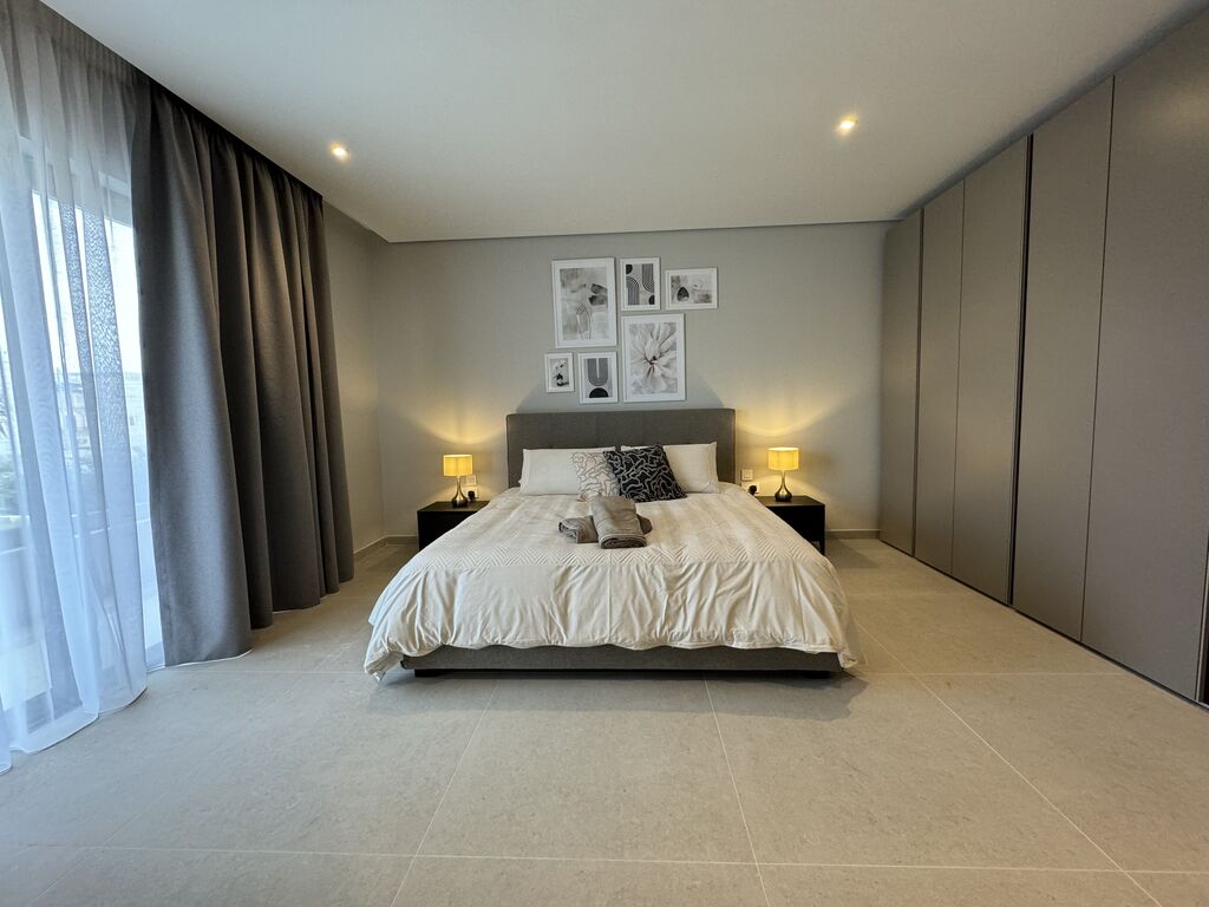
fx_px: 489
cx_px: 604
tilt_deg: -5.0
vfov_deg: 85.7
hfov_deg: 102.1
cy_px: 454
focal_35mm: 14
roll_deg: +0.8
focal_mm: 2.22
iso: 200
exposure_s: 1/100
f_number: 2.2
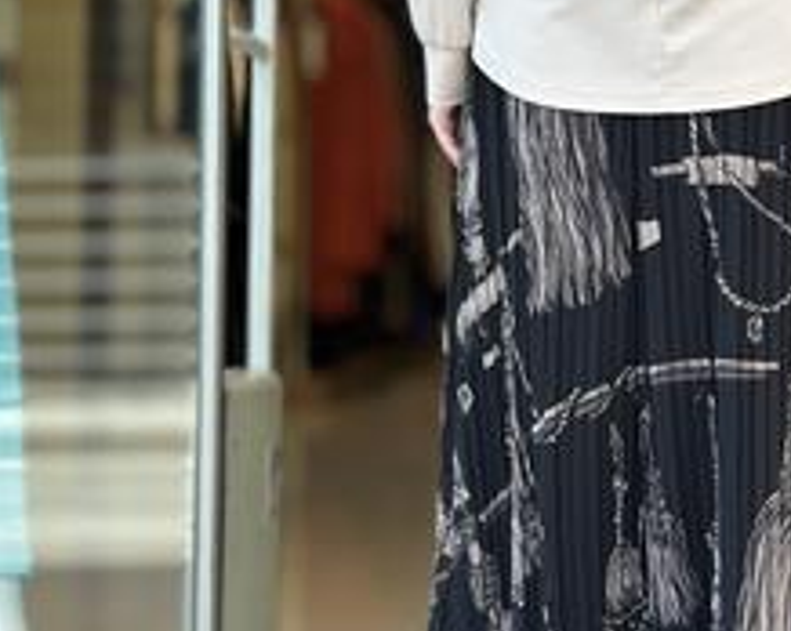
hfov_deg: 17.0
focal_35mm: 112
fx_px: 2620
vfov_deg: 13.6
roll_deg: -0.7
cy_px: 36
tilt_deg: +3.7
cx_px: 671
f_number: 1.78
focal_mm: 6.86
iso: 80
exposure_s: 1/506
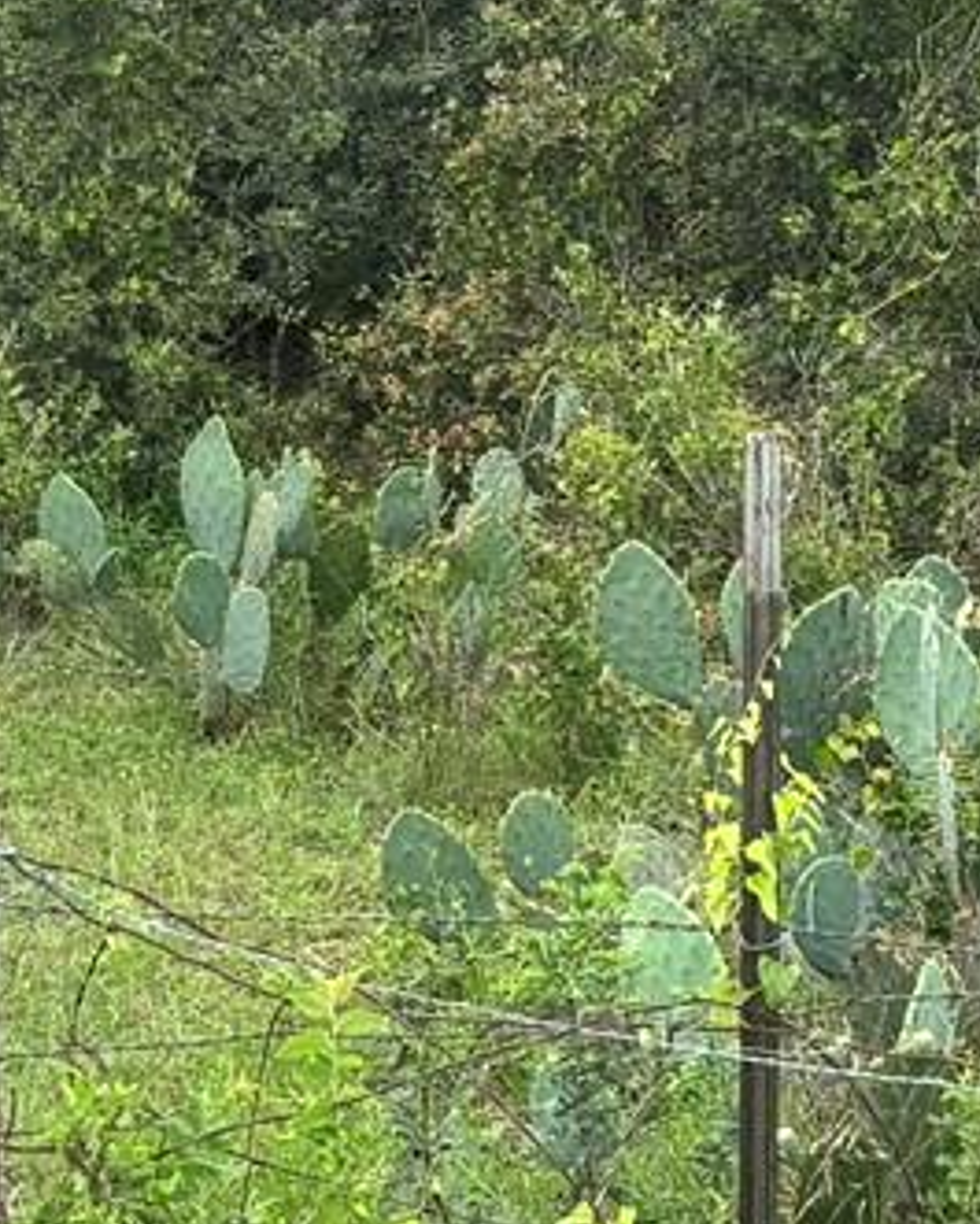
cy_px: -100
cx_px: 288
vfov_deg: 12.1
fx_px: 5689
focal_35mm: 157
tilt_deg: -4.1
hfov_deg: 9.8
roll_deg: +0.7
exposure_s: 1/758
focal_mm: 5.96
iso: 50
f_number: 1.6
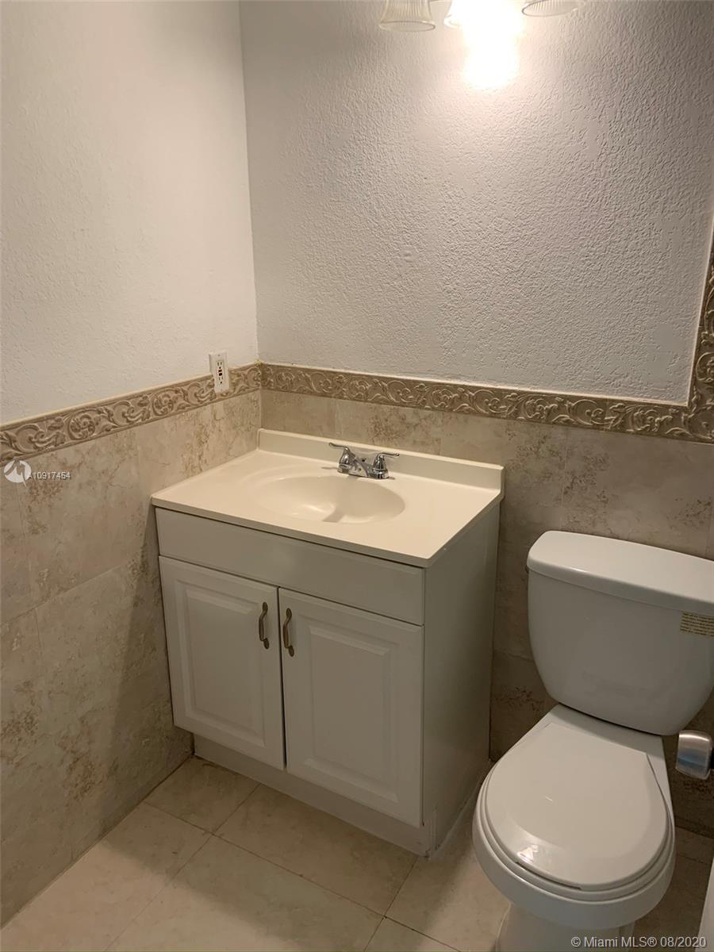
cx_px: 357
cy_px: 476
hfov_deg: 53.1
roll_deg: +0.9
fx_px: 715
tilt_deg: -17.9
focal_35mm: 26
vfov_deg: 67.3
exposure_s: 1/74
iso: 100
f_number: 1.8
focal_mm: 4.25
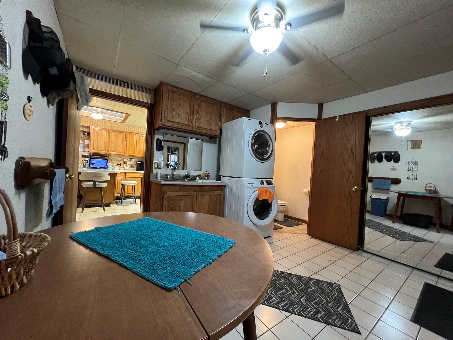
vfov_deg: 89.9
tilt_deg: +0.0
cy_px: 170
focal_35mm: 13
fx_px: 170
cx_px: 226
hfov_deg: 106.2
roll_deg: -3.1
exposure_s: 1/60
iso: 500
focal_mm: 1.57
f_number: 1.8
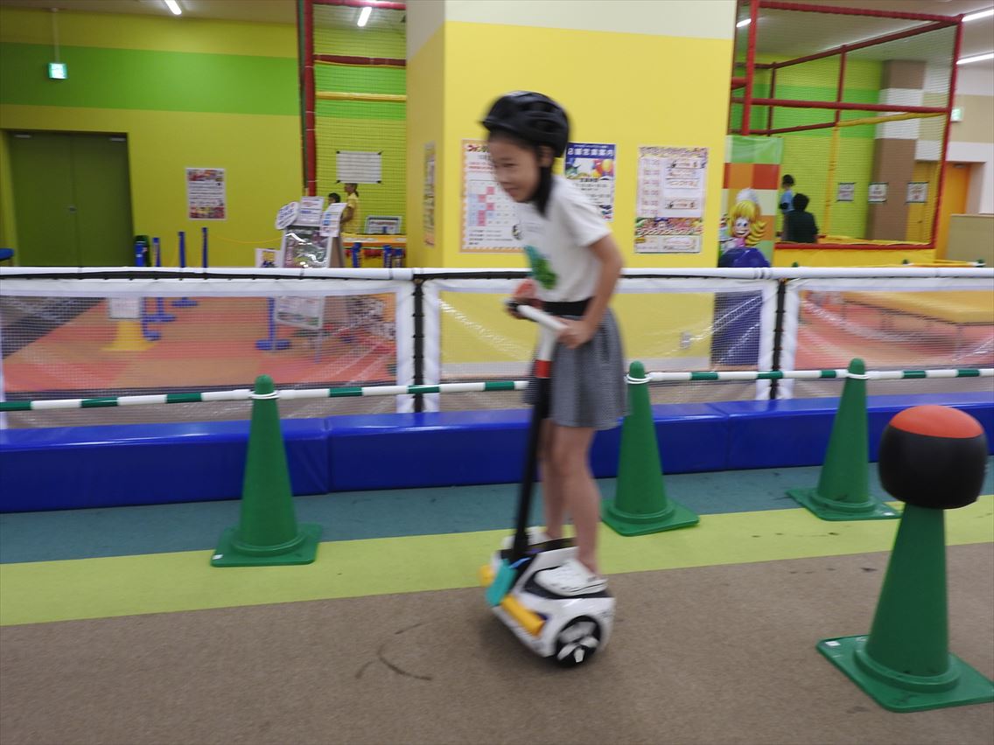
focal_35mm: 30
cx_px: 497
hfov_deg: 60.0
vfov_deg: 46.8
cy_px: 372
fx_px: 861
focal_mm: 5.4
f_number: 3.5
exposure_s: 1/40
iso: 100
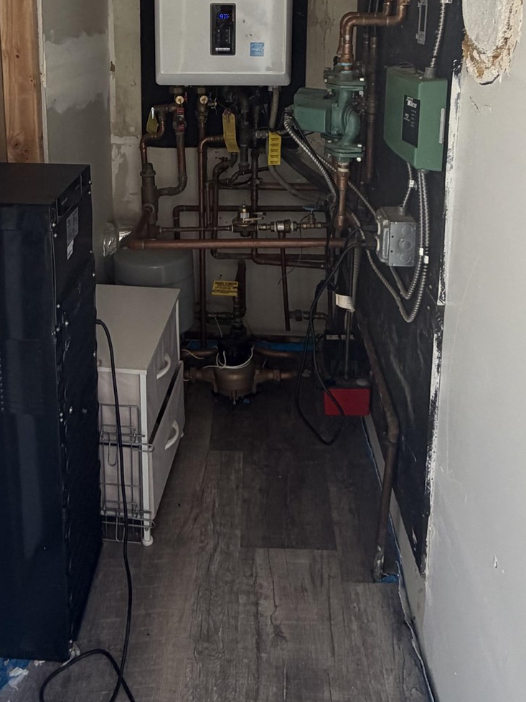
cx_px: 210
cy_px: 119
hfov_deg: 42.7
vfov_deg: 51.1
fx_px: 668
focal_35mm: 33
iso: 200
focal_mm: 2.22
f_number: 2.2
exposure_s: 1/121
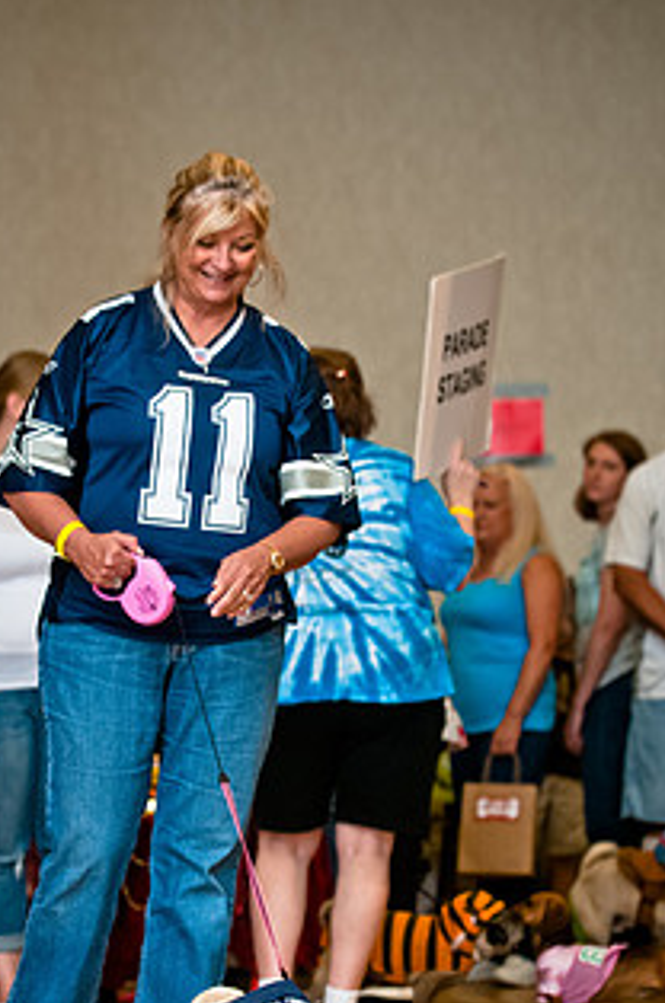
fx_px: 5148
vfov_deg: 11.1
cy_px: 693
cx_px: 251
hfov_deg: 7.4
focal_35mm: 185
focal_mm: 86
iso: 200
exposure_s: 1/200
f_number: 2.8
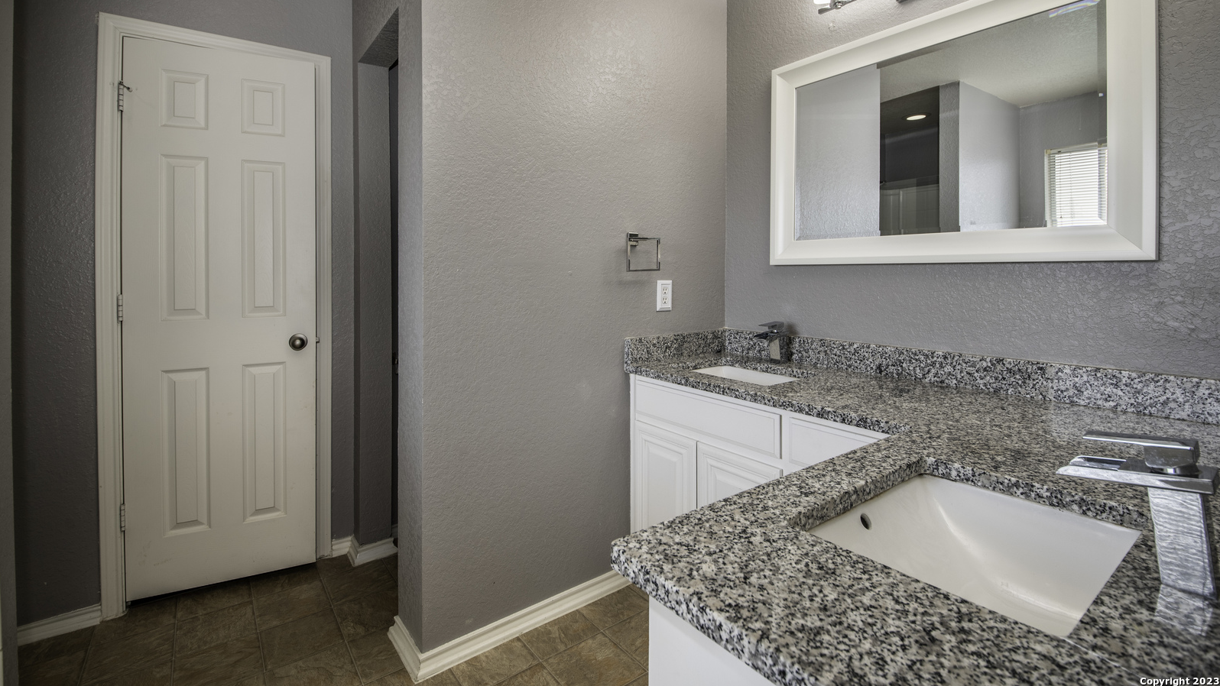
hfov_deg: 95.9
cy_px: 286
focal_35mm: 17
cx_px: 603
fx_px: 550
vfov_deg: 63.5
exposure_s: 1/60
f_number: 8
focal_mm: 16
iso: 320
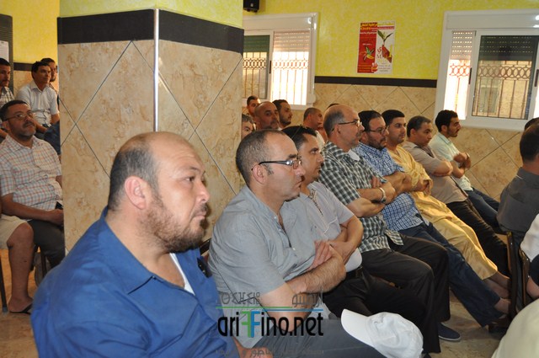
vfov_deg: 43.5
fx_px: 449
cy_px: 179
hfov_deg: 62.0
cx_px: 270
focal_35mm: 30
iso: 800
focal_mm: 20
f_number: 3.5
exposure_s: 1/60
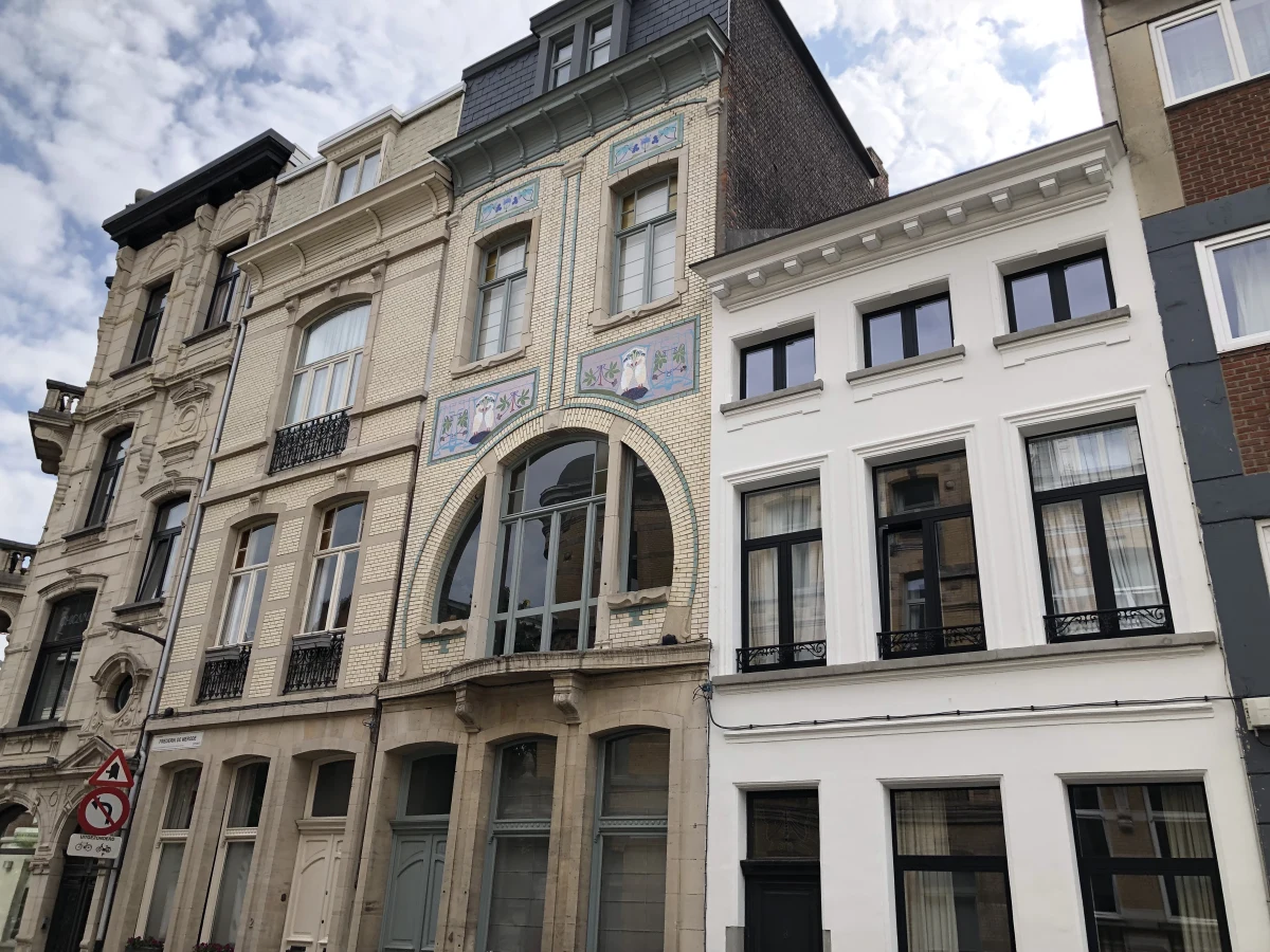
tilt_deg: +25.8
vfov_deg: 49.7
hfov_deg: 63.4
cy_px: 476
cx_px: 635
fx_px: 1027
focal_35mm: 28
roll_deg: -1.3
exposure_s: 1/1021
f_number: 1.8
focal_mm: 4
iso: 20
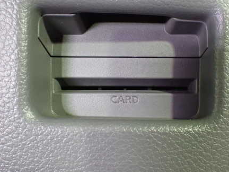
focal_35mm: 50
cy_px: 90
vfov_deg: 29.1
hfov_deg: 38.2
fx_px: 331
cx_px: 121
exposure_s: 1/40
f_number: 2.5
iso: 1000
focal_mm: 6.37
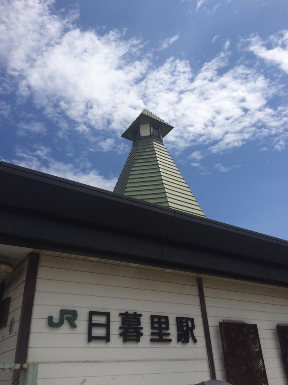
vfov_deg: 61.7
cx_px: 144
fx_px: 322
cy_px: 192
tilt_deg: +29.9
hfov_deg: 48.2
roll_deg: +4.1
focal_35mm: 29
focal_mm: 4.15
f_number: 2.2
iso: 32
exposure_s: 1/5128
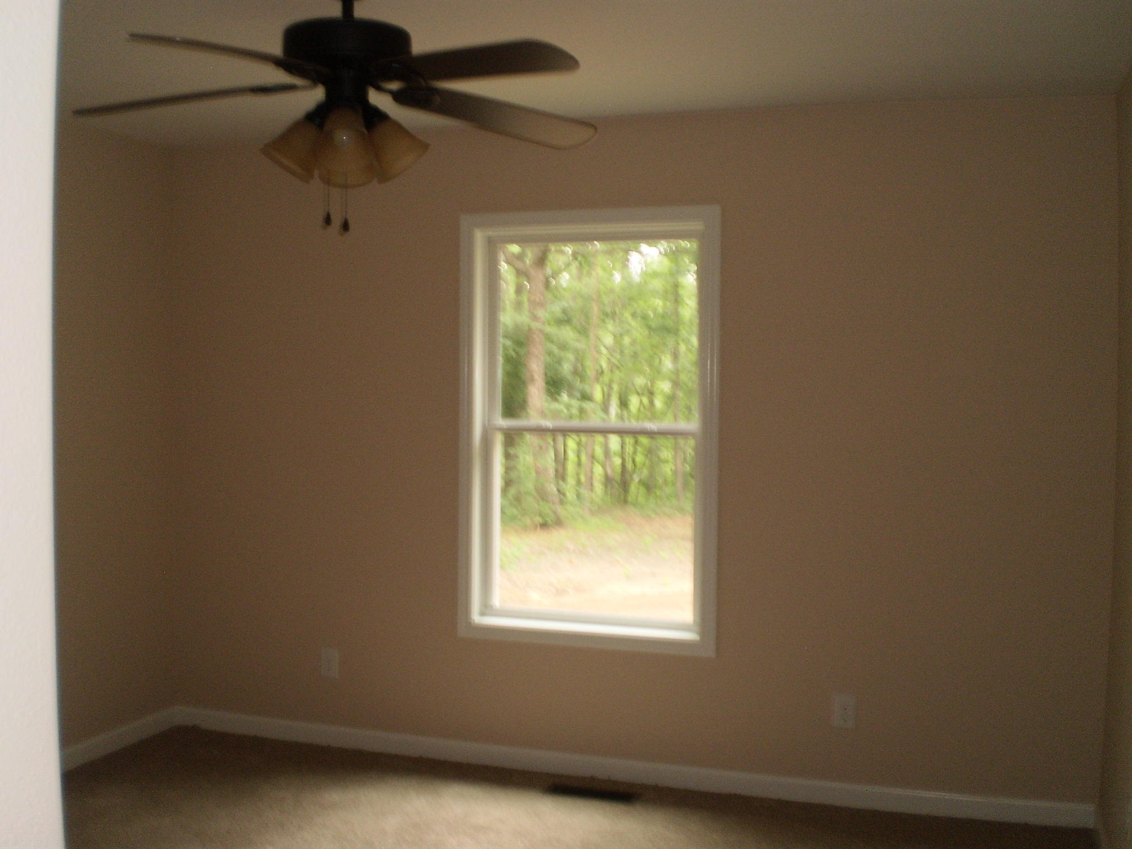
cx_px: 566
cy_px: 424
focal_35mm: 36
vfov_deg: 39.7
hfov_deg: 51.4
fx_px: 1177
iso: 125
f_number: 3.1
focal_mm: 6.3
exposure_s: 1/30
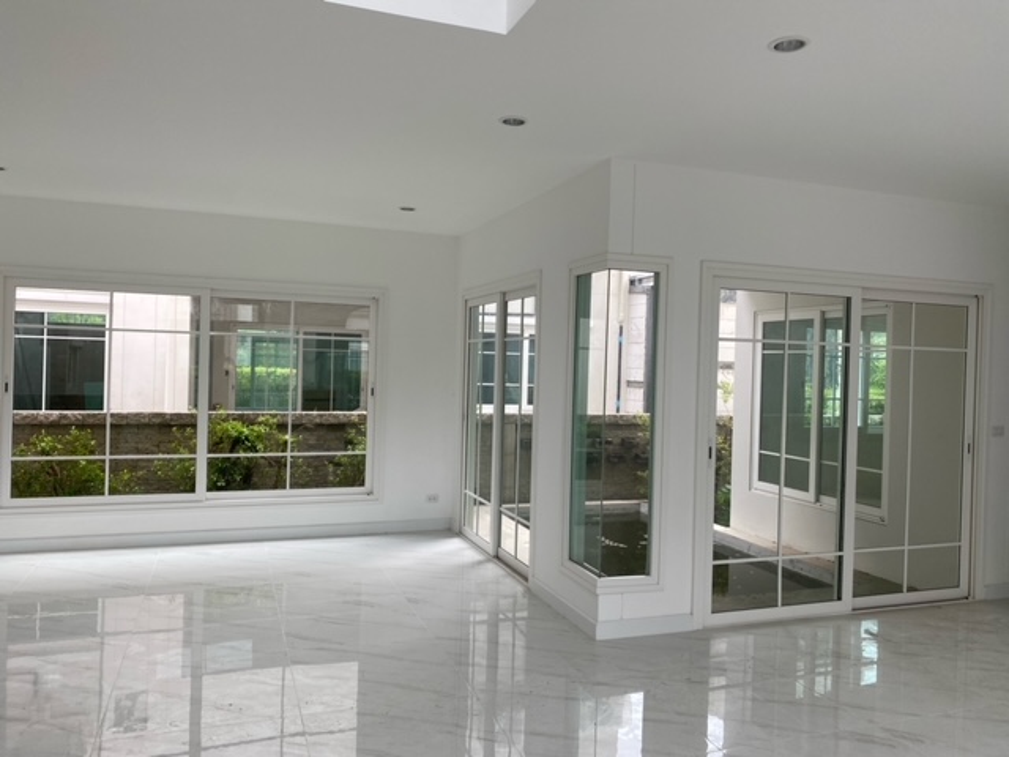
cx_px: 504
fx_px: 758
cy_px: 378
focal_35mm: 26
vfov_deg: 53.1
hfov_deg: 67.3
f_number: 1.8
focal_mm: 4.25
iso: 32
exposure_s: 1/236
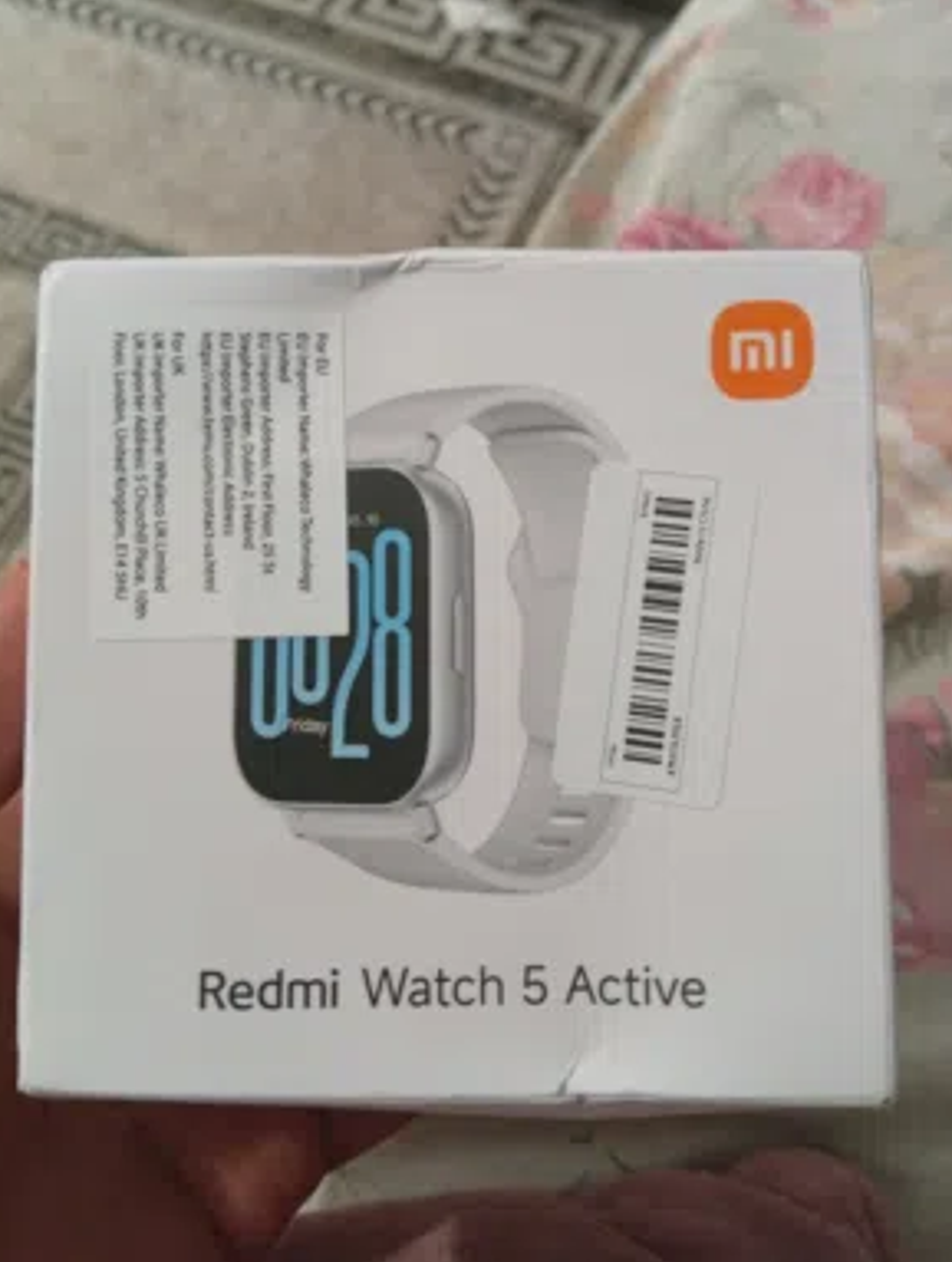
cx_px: 484
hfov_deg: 51.5
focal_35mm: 27
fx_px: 986
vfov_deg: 65.2
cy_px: 613
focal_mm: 3.96
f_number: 1.8
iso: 1271
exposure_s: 1/20
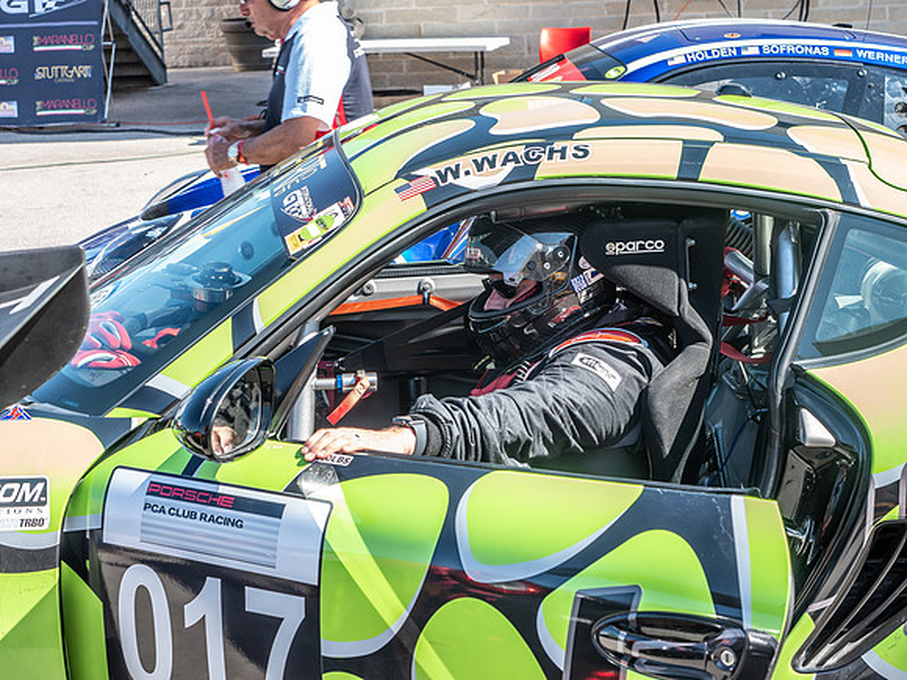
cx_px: 454
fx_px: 2096
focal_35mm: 80
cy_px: 340
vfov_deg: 18.4
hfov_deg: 24.4
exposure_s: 1/125
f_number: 5
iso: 64
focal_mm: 40
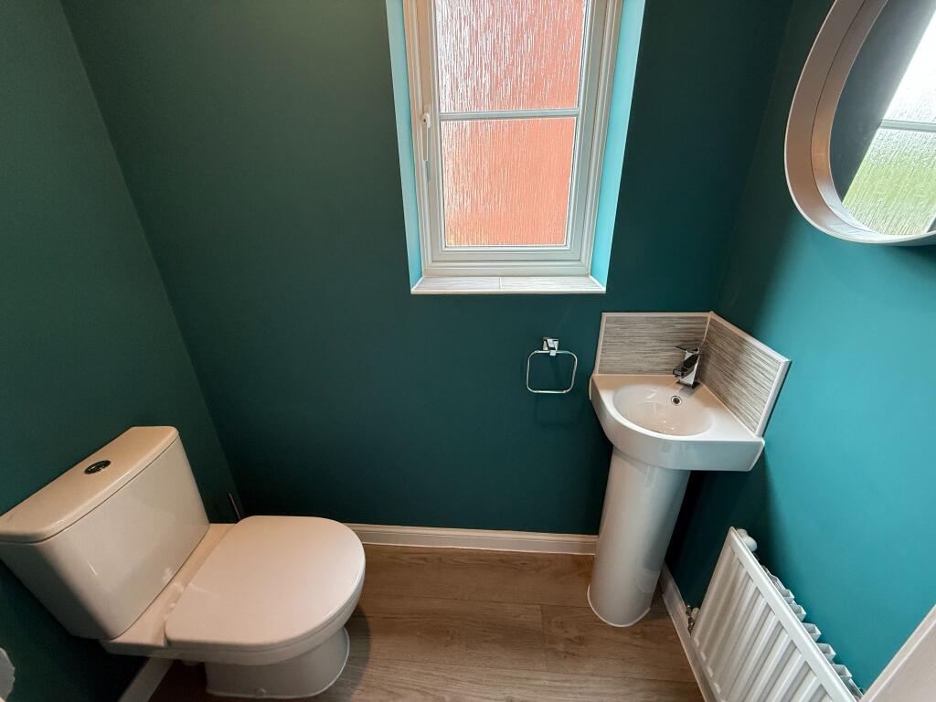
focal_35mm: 14
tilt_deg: -23.8
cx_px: 468
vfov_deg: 85.7
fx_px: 379
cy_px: 351
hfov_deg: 102.1
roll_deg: +1.5
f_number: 2.2
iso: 320
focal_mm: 2.22
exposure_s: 1/100
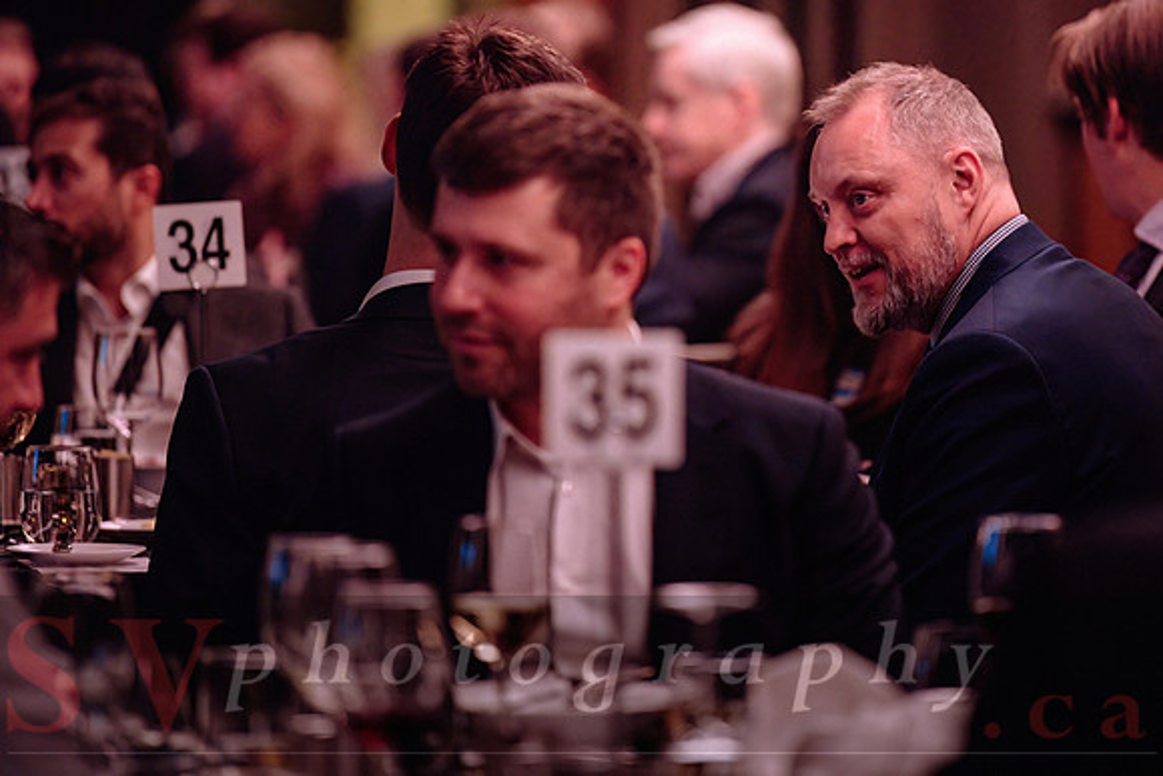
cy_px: 315
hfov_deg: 8.7
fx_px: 7683
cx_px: 656
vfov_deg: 5.8
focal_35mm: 238
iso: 2500
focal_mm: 200
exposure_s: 1/125
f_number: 3.2
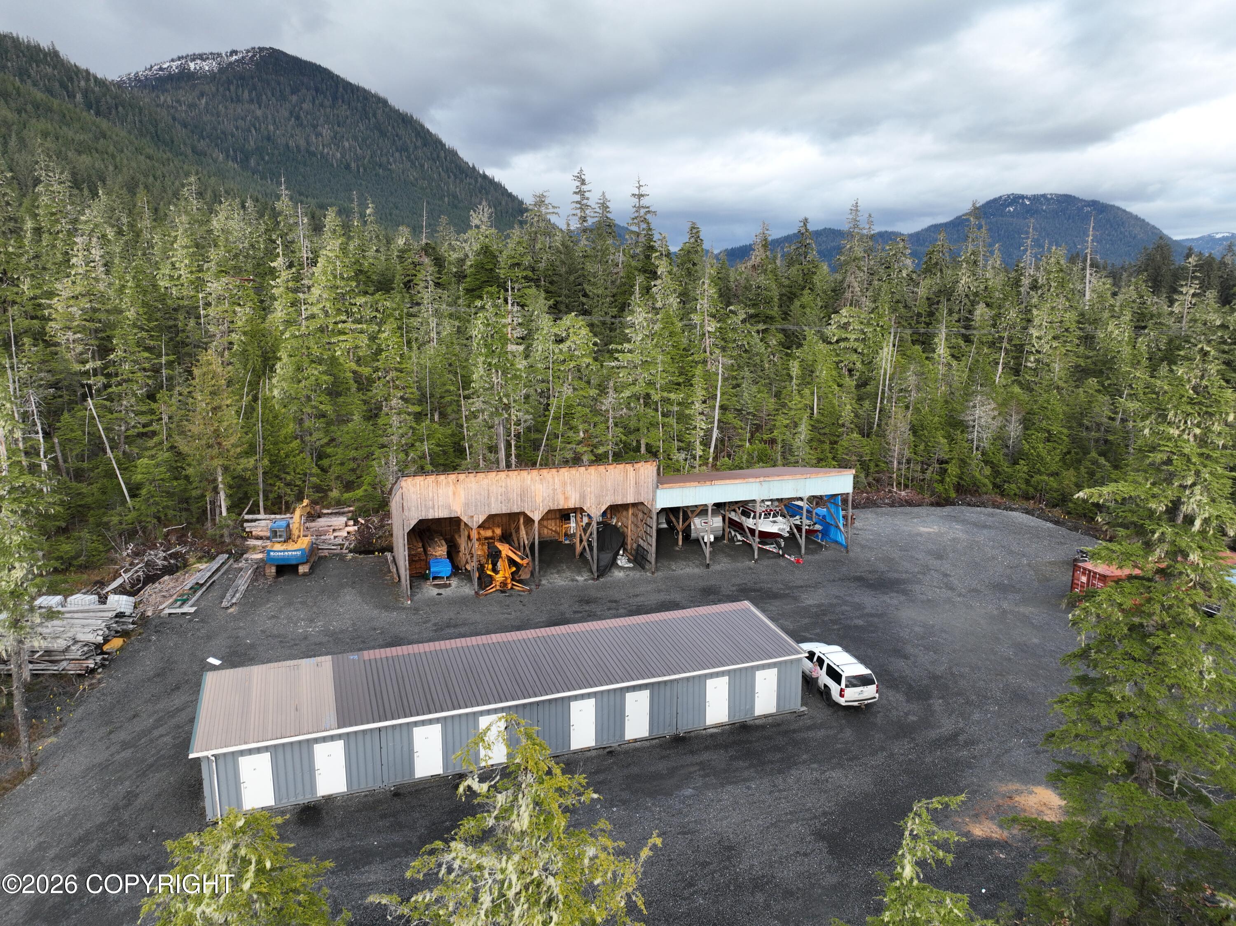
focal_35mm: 24
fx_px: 857
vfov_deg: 56.8
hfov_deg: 71.6
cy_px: 463
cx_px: 618
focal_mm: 12.29
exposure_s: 1/120
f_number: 2.8
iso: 120
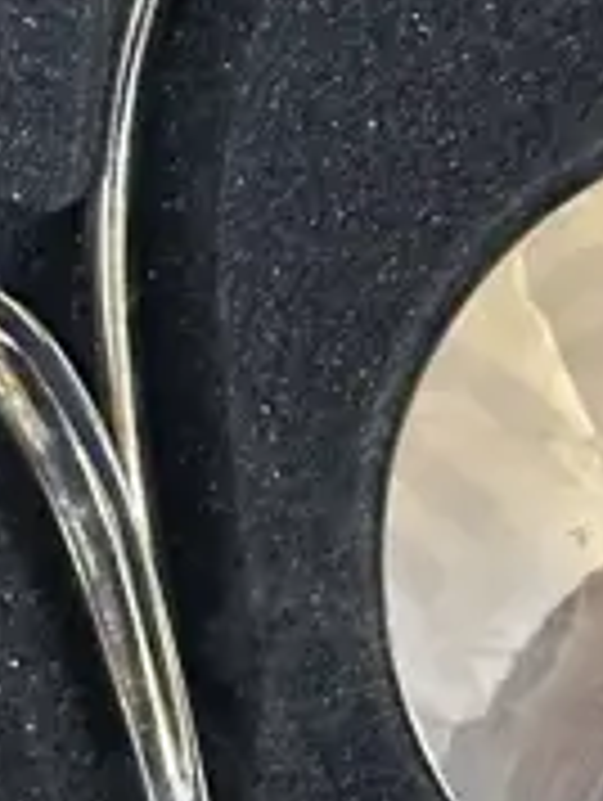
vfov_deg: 7.2
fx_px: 6395
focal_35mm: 276
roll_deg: -1.3
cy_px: 338
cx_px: 522
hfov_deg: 5.4
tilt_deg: -43.0
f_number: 1.78
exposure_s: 1/33
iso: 320
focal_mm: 6.86
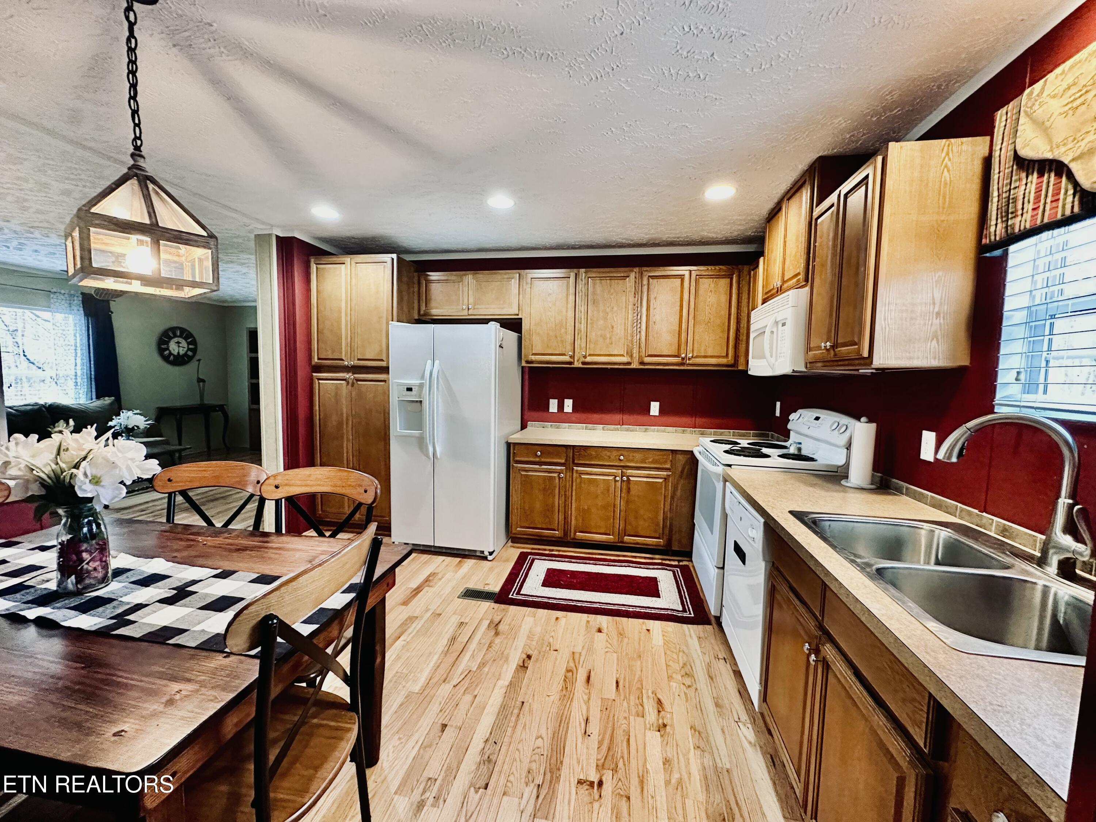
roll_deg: -1.5
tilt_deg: -4.9
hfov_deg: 102.1
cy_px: 411
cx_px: 548
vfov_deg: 85.7
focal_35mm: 14
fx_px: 443
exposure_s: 1/60
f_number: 2.2
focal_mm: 2.22
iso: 500
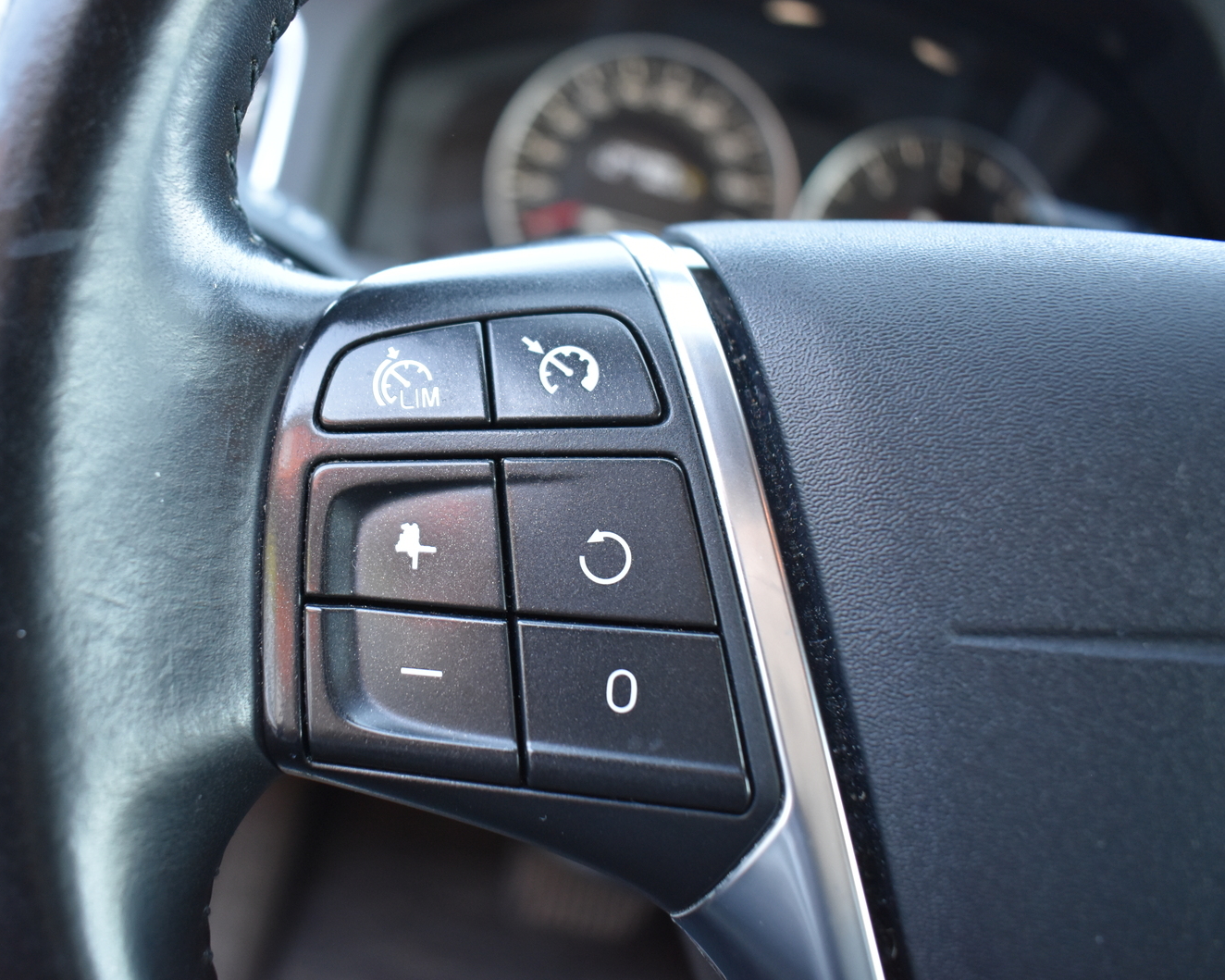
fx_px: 1124
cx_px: 493
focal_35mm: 31
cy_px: 493
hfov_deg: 56.8
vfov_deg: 47.1
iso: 1000
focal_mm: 18
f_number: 4
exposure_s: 1/125
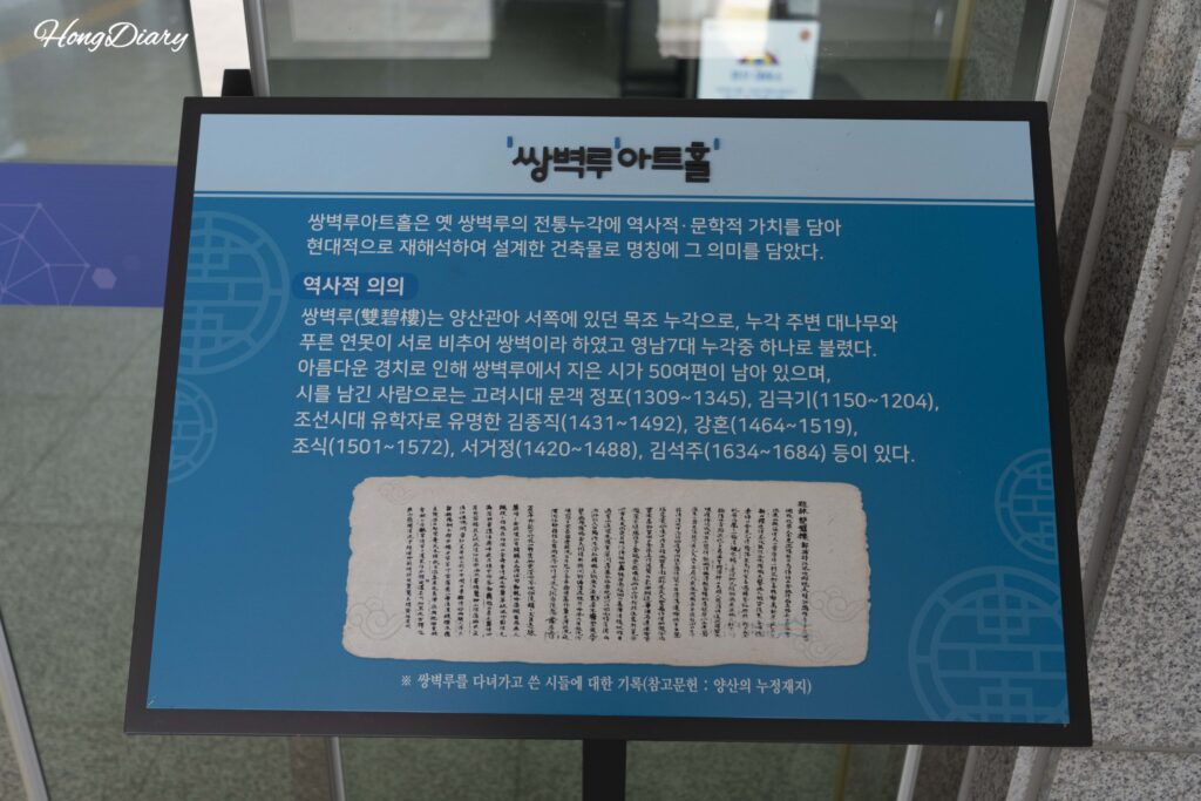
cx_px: 600
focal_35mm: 34
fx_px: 1134
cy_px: 400
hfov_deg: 55.8
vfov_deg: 38.9
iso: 400
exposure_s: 1/160
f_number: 4.5
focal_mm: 34
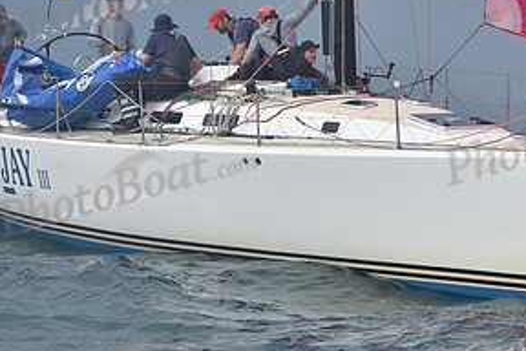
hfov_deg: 7.3
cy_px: 69
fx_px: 4120
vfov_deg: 4.9
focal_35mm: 282
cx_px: 352
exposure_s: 1/800
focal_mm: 140
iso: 320
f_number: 9
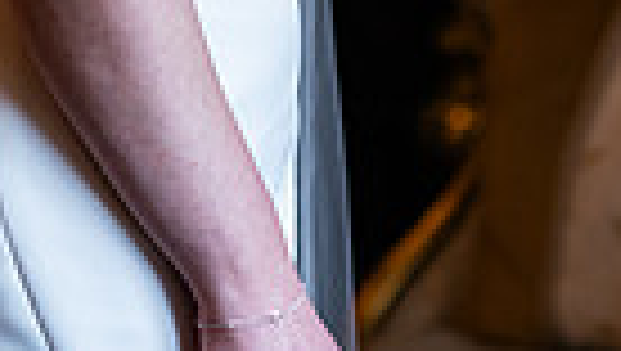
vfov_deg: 3.5
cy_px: -513
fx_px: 5622
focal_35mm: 341
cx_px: 261
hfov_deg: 6.3
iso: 400
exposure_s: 1/160
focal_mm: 100
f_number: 3.5
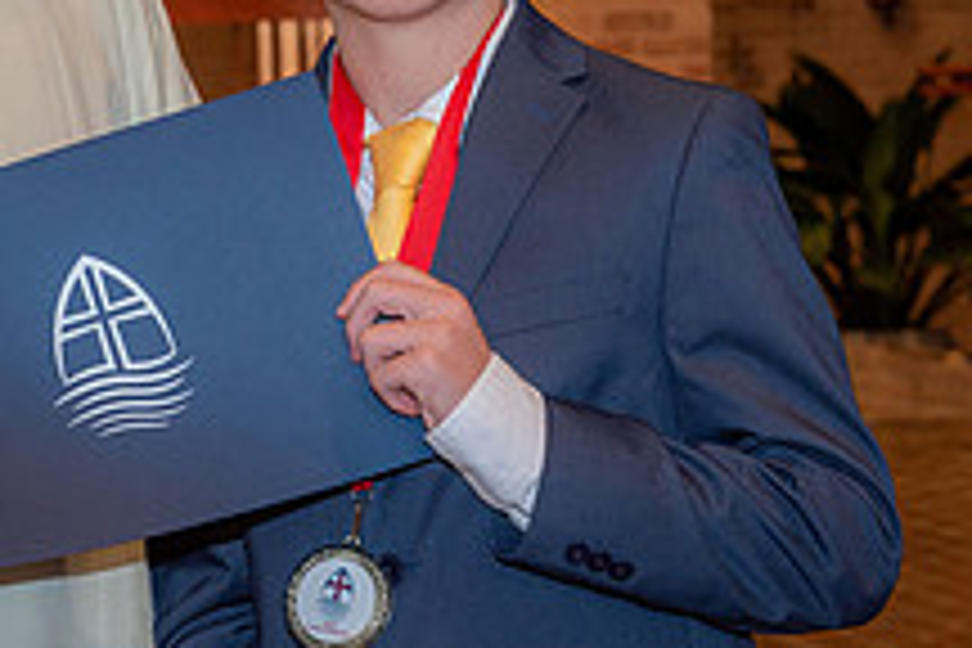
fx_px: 4347
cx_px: 225
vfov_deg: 8.5
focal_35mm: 161
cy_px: 180
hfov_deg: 12.7
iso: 1600
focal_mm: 60
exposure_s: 1/125
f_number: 5.6
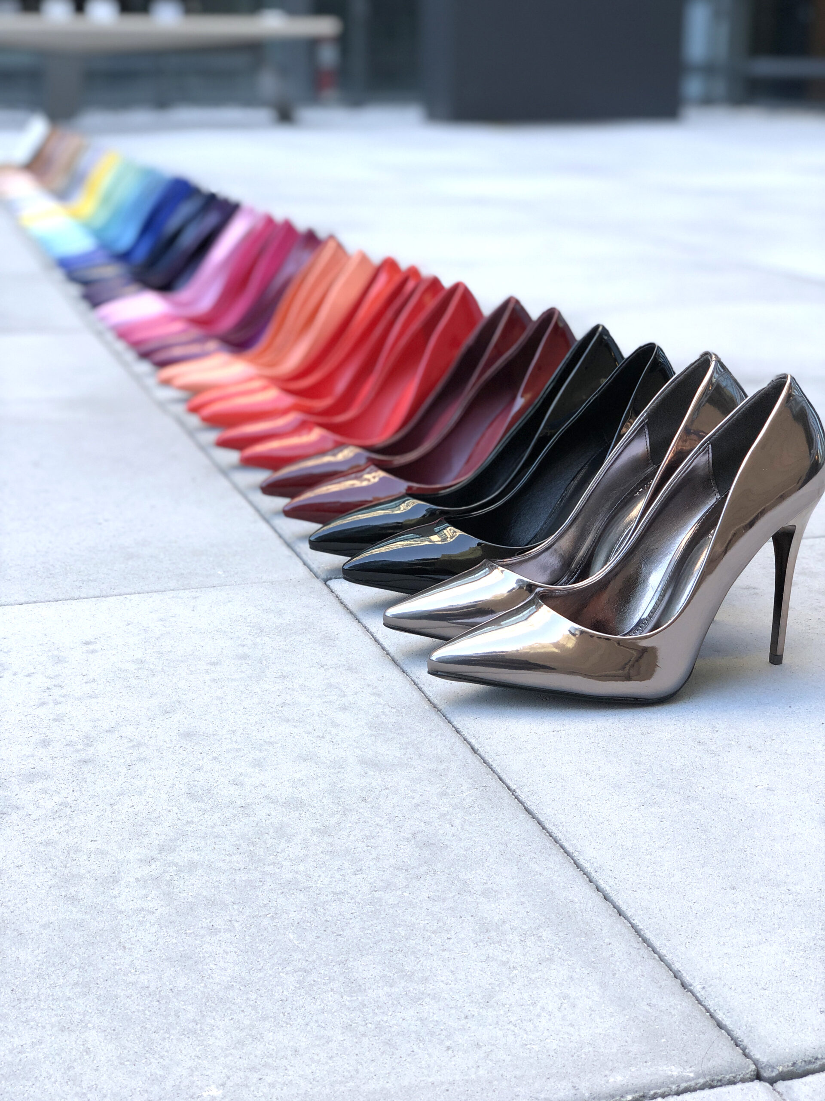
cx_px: 412
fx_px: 1652
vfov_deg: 36.8
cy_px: 550
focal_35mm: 52
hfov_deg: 28.0
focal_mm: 6
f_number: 2.4
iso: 20
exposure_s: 1/60
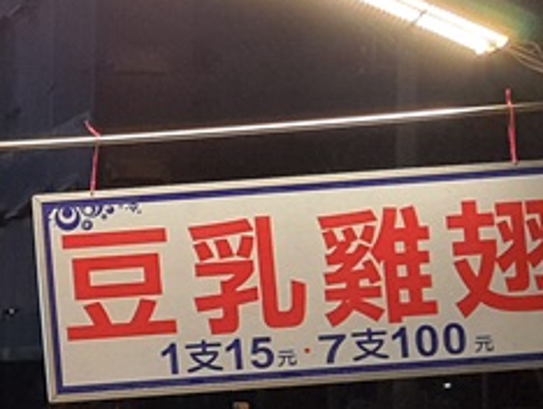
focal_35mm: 111
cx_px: -436
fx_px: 1743
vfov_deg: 13.3
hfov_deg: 15.3
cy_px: 337
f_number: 1.7
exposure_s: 1/120
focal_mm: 4.32
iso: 100
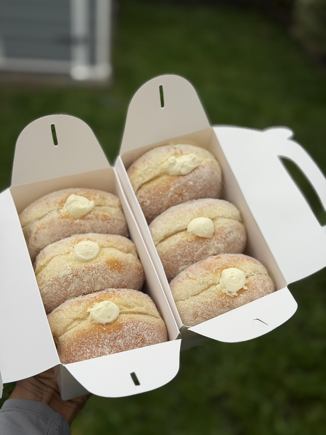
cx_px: 163
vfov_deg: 39.7
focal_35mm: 48
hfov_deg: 30.3
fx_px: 603
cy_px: 218
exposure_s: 1/553
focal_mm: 6.76
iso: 64
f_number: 1.78
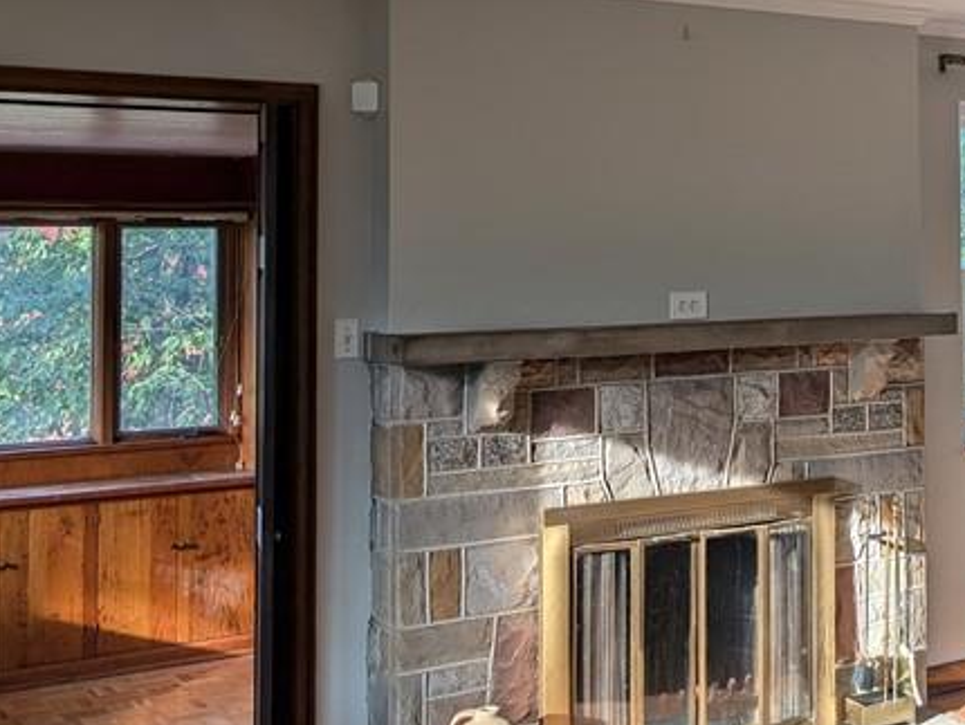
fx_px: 1590
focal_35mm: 57
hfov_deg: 31.3
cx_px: 957
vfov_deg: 25.5
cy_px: 211
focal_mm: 6.9
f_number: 1.68
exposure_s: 1/30
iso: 27
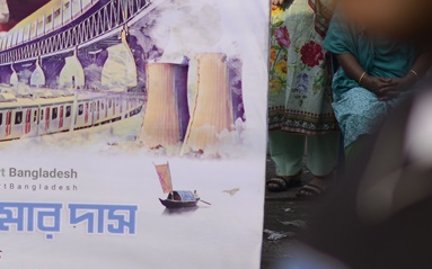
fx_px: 1753
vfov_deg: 8.7
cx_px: 62
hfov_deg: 13.9
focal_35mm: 149
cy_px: -8
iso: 125
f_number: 1.4
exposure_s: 1/8000
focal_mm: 35
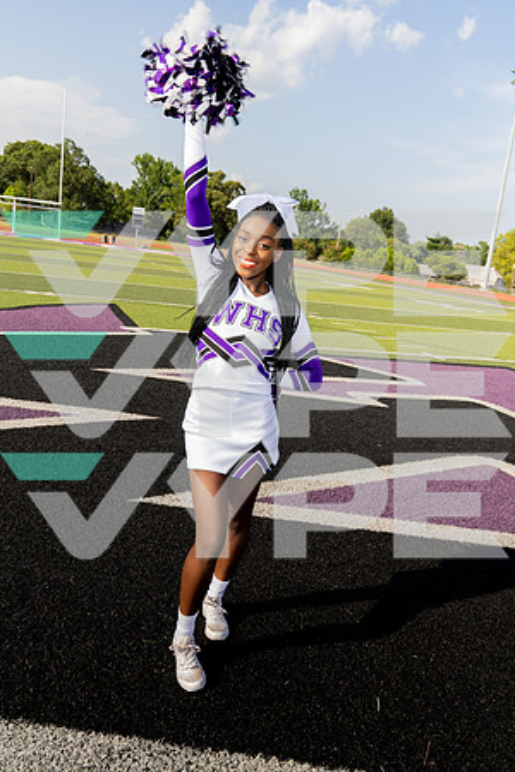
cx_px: 258
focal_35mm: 29
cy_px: 386
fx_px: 622
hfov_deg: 45.0
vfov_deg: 63.7
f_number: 6.3
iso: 100
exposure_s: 1/250
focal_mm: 29
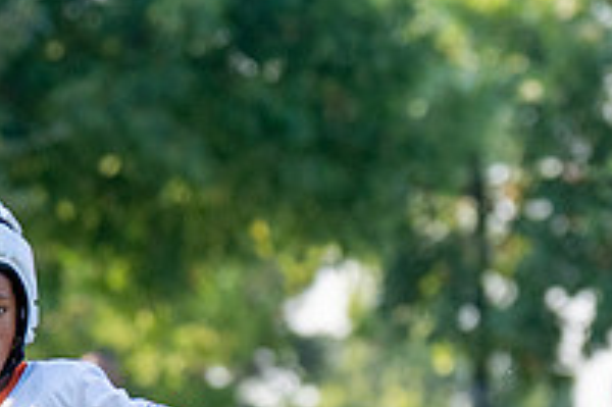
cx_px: 71
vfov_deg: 2.4
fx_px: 9597
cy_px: 503
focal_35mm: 565
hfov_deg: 3.7
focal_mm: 107
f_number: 2.8
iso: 250
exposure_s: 1/2000
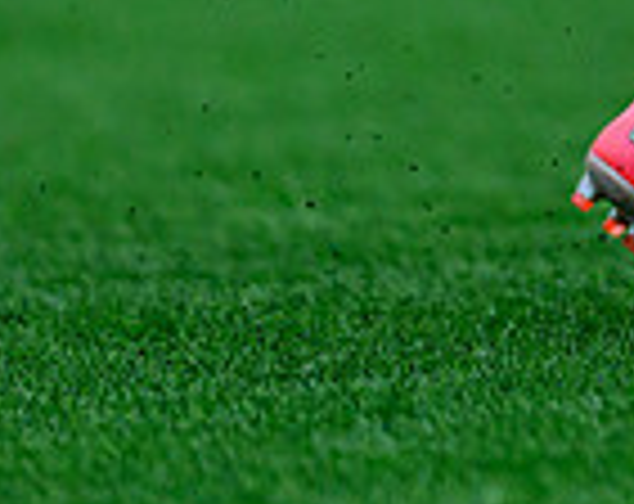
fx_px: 33794
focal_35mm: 1806
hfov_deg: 1.1
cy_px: -76
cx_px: 677
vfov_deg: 0.9
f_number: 2.8
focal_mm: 400
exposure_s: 1/2000
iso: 3600
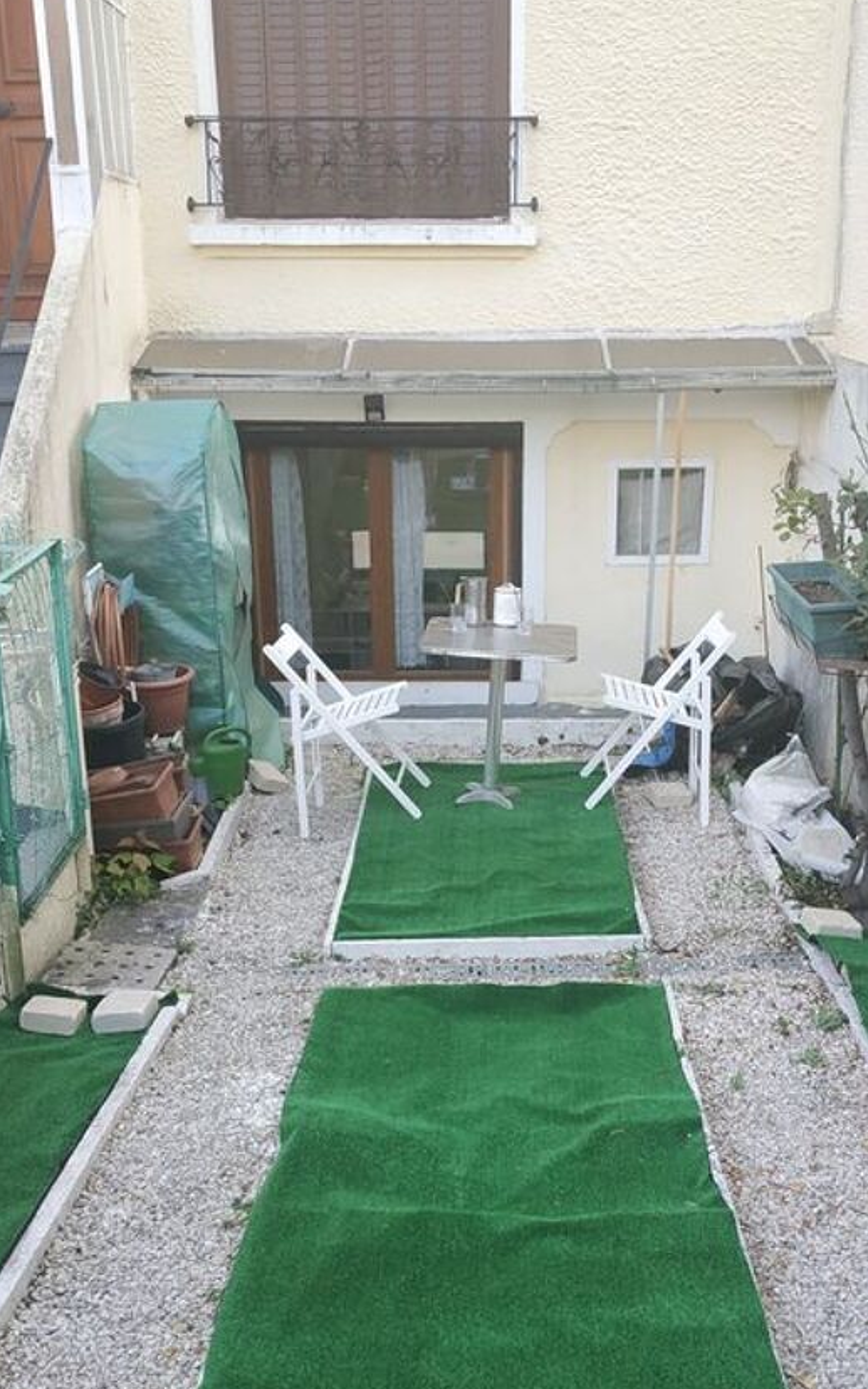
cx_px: 473
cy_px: 854
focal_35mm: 41
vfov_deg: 47.8
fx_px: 1552
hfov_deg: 31.2
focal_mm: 3.94
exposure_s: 1/107
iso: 160
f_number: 1.9
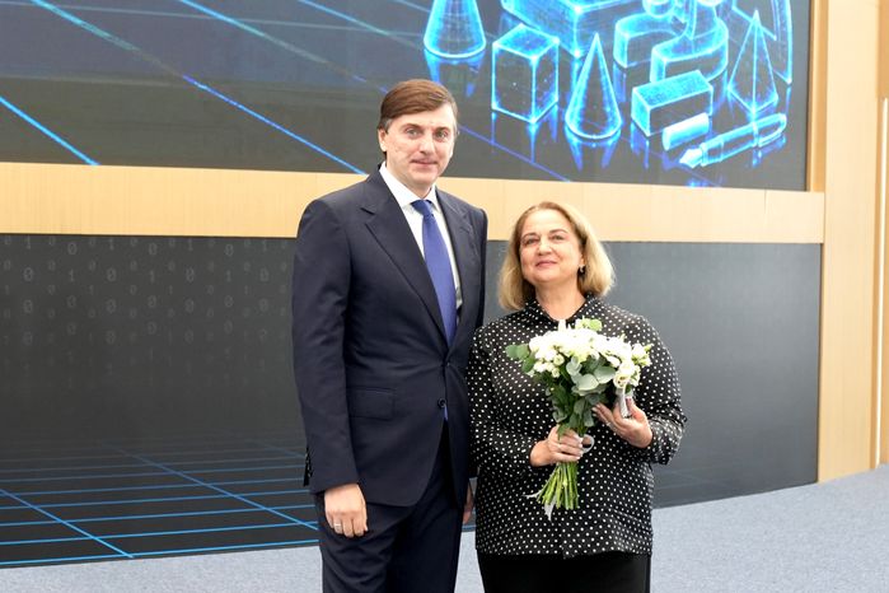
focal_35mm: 105
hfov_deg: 19.5
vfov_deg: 13.0
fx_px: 2593
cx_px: 444
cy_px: 296
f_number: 5
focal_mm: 70
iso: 3200
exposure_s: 1/160
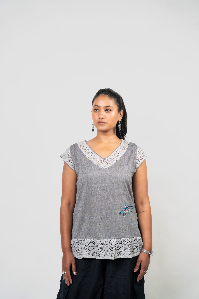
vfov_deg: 24.8
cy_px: 150
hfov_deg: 16.7
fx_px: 680
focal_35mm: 82
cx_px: 100
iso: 200
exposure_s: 1/200
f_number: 4
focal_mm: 82
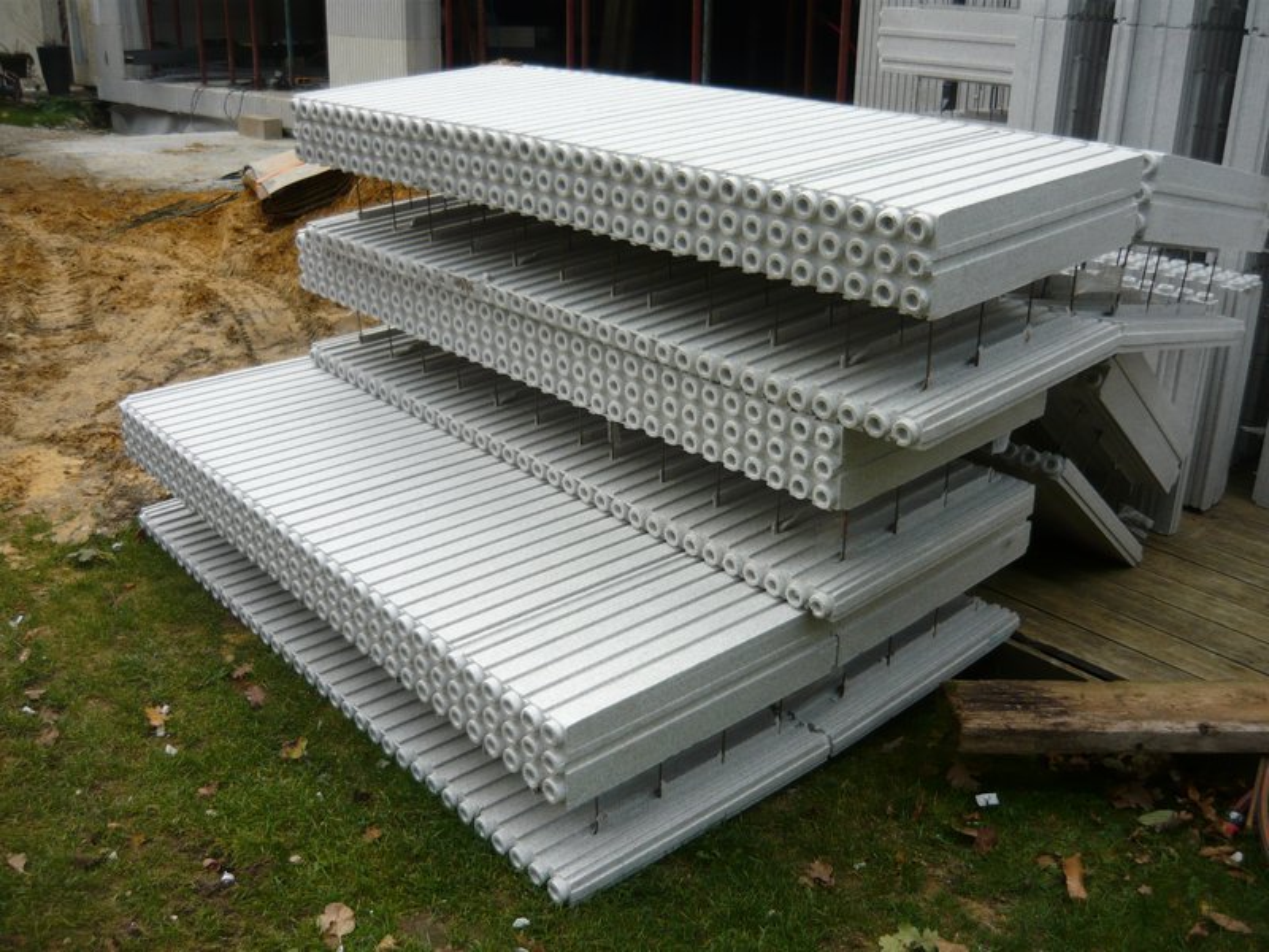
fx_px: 1210
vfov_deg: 42.9
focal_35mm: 33
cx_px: 634
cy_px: 476
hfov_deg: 55.4
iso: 100
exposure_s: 1/125
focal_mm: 5.5
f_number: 2.8
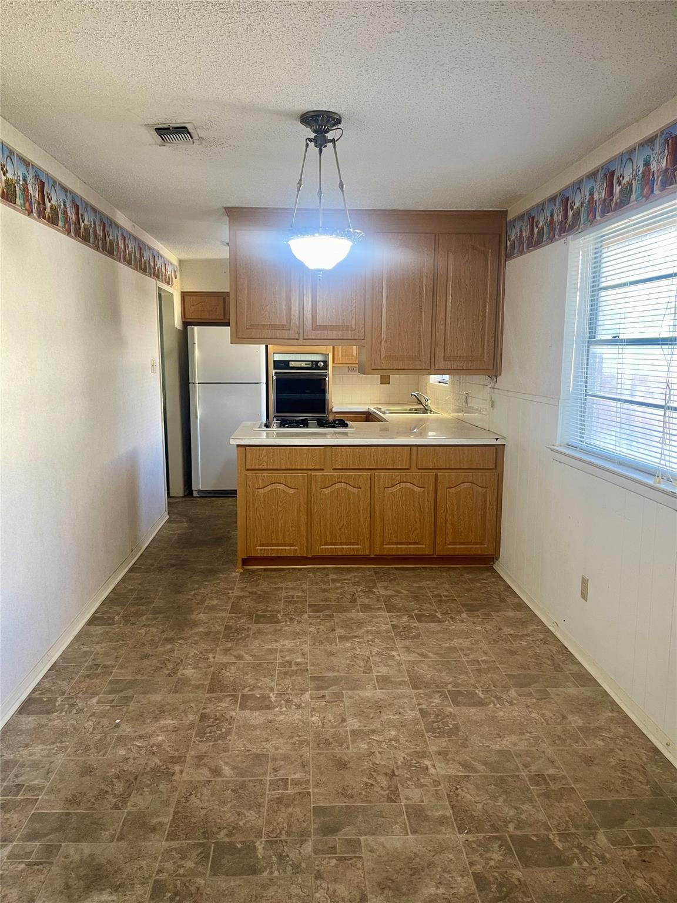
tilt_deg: -9.3
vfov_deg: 69.4
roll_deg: -0.7
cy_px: 452
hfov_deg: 54.9
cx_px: 338
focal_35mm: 25
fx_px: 652
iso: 200
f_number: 1.6
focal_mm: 5.1
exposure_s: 1/60
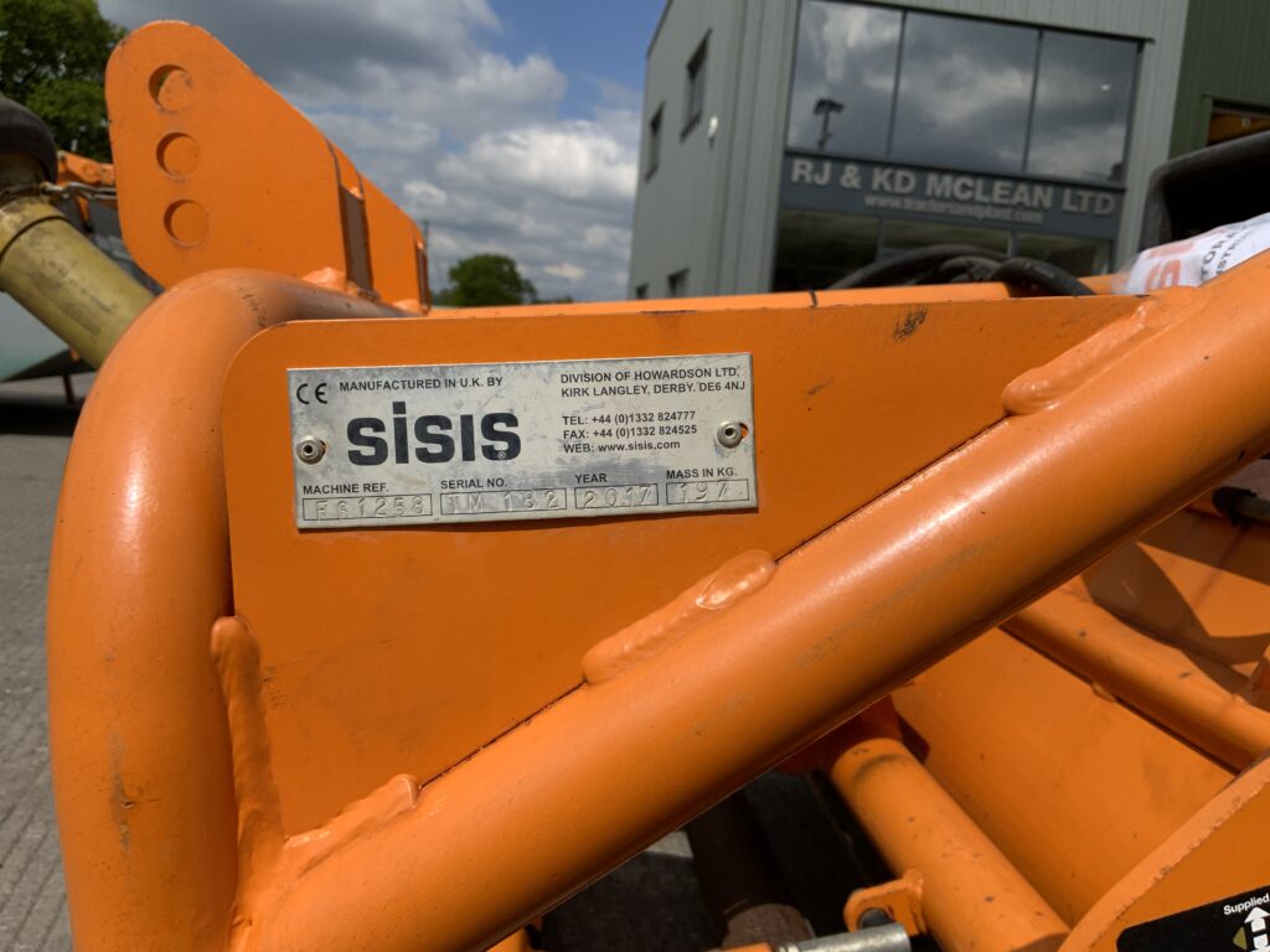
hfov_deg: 61.7
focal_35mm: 29
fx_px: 1064
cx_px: 635
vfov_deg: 48.2
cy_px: 476
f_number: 1.8
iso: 20
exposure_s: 1/3788
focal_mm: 3
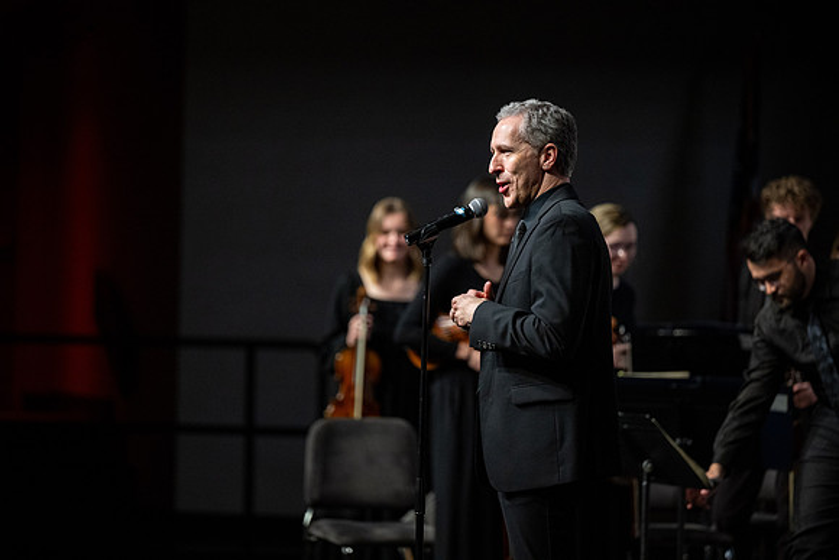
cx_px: 420
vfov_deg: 6.9
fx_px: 4662
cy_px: 280
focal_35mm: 200
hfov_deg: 10.3
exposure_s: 1/500
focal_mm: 200
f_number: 2.8
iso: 1600
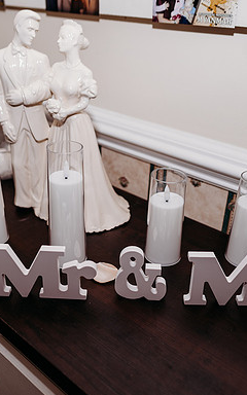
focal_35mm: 37
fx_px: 399
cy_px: 198
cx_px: 112
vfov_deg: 52.7
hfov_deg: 34.4
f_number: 2.8
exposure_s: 1/200
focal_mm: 24
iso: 100
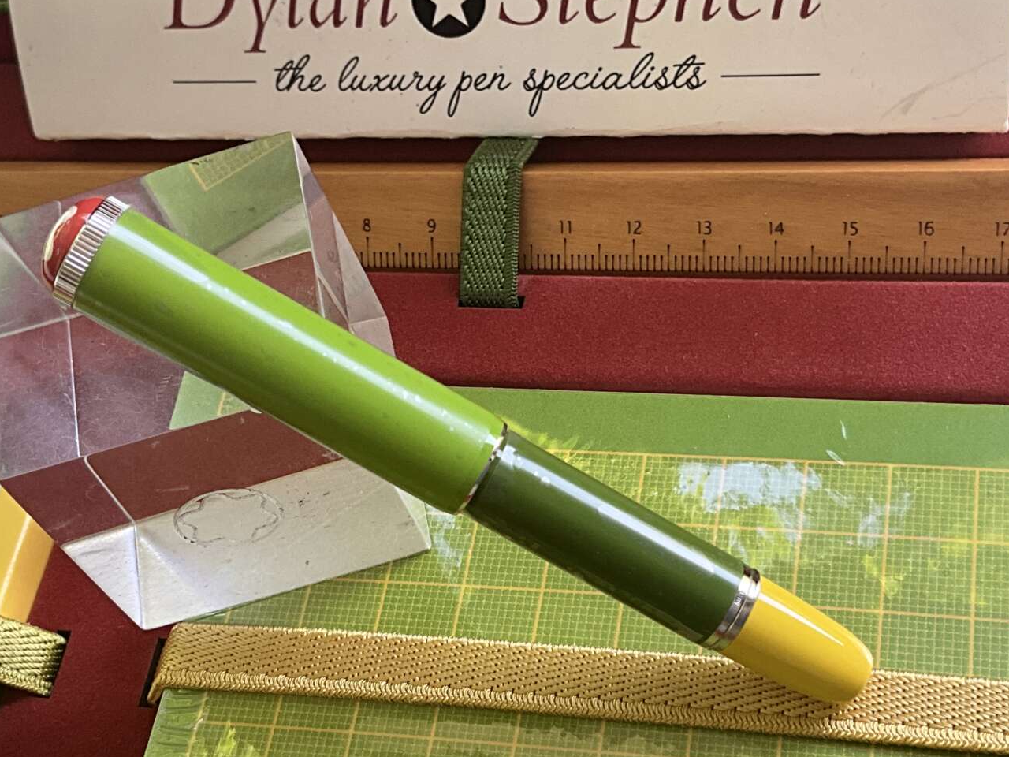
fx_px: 1691
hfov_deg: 33.2
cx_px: 526
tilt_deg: -56.8
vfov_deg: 25.2
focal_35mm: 58
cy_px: 432
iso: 64
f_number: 1.8
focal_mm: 3
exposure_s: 1/122
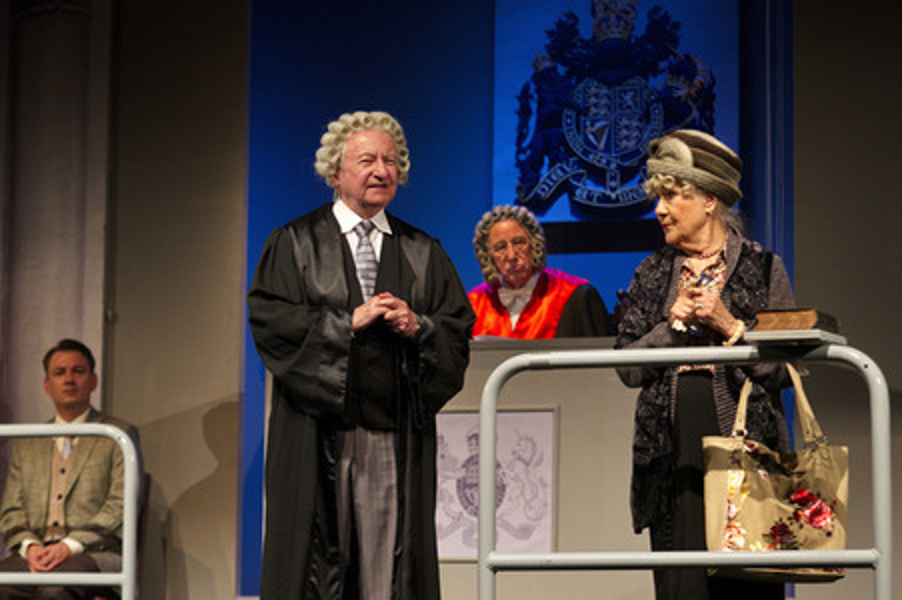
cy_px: 300
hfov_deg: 22.2
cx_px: 451
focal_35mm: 92
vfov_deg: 14.8
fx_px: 2303
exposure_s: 1/250
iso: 1600
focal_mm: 92
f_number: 4
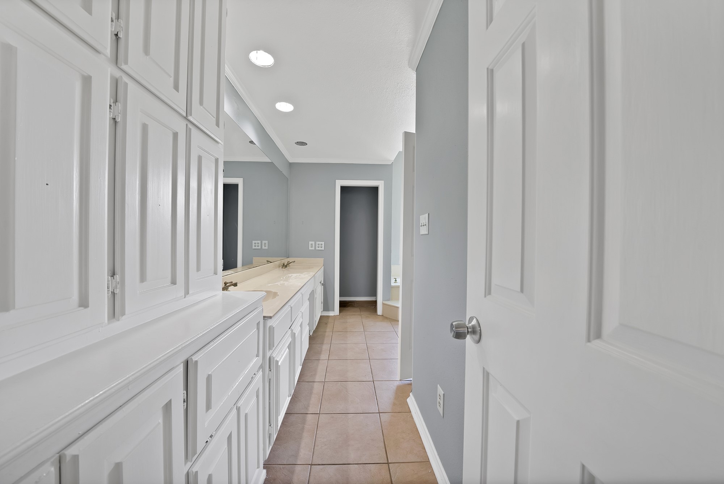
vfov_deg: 90.1
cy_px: 242
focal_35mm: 12
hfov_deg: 112.6
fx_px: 241
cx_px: 362
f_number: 9
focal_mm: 12
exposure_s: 1/2
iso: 640
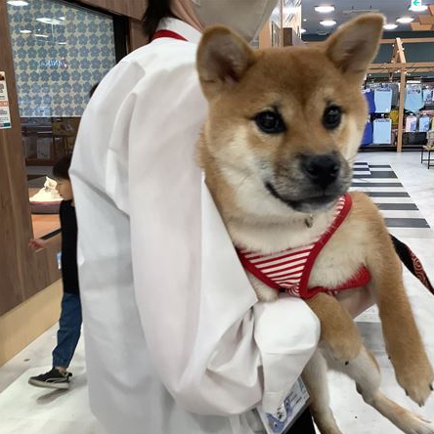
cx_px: 275
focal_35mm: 37
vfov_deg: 44.9
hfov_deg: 44.5
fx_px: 525
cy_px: 218
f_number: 2.4
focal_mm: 3.3
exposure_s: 1/100
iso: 64
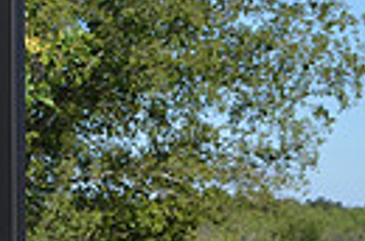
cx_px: -160
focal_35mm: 282
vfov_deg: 4.8
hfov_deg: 7.2
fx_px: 2852
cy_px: 205
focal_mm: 42
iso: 200
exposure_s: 1/200
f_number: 7.1
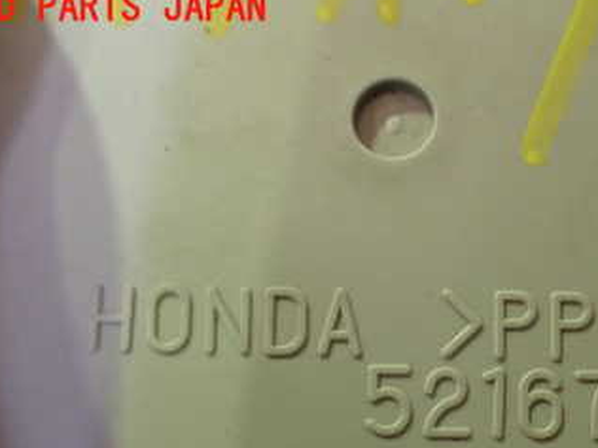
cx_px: 490
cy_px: 410
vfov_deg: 24.8
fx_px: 985
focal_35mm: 57
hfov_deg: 32.7
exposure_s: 1/50
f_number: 2.3
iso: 800
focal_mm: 5.4
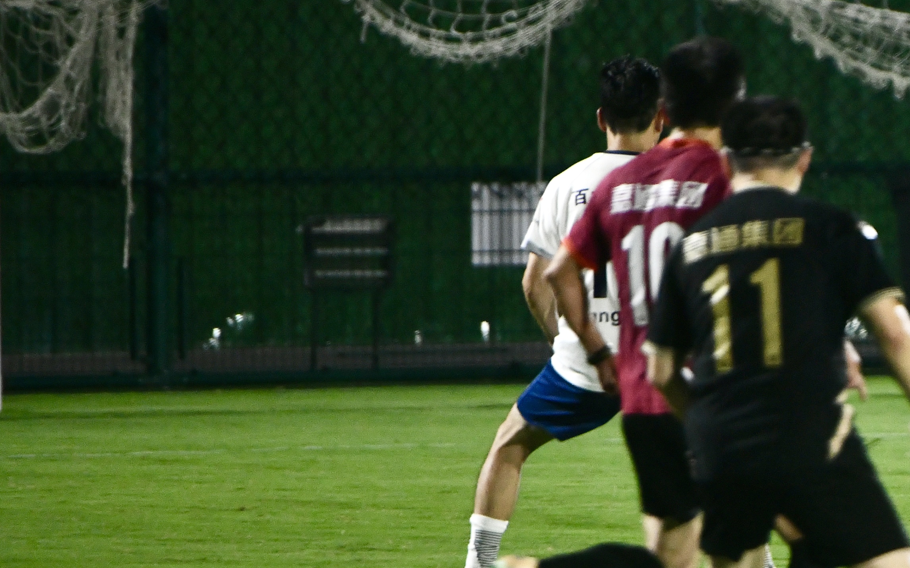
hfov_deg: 4.9
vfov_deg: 3.1
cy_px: 326
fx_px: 10639
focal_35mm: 429
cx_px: 906
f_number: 3.5
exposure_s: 1/500
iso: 1600
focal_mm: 200
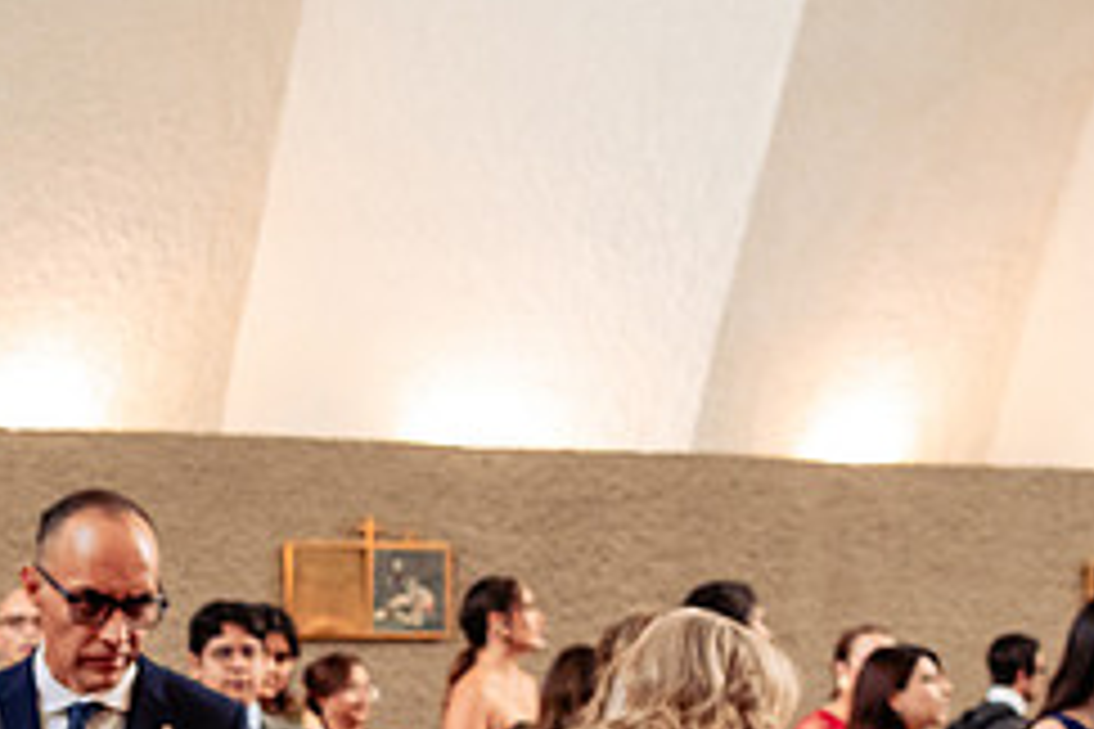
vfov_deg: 12.0
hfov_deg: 18.0
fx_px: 3434
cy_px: 735
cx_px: 348
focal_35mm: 113
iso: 1600
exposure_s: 1/160
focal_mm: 35
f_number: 4.5
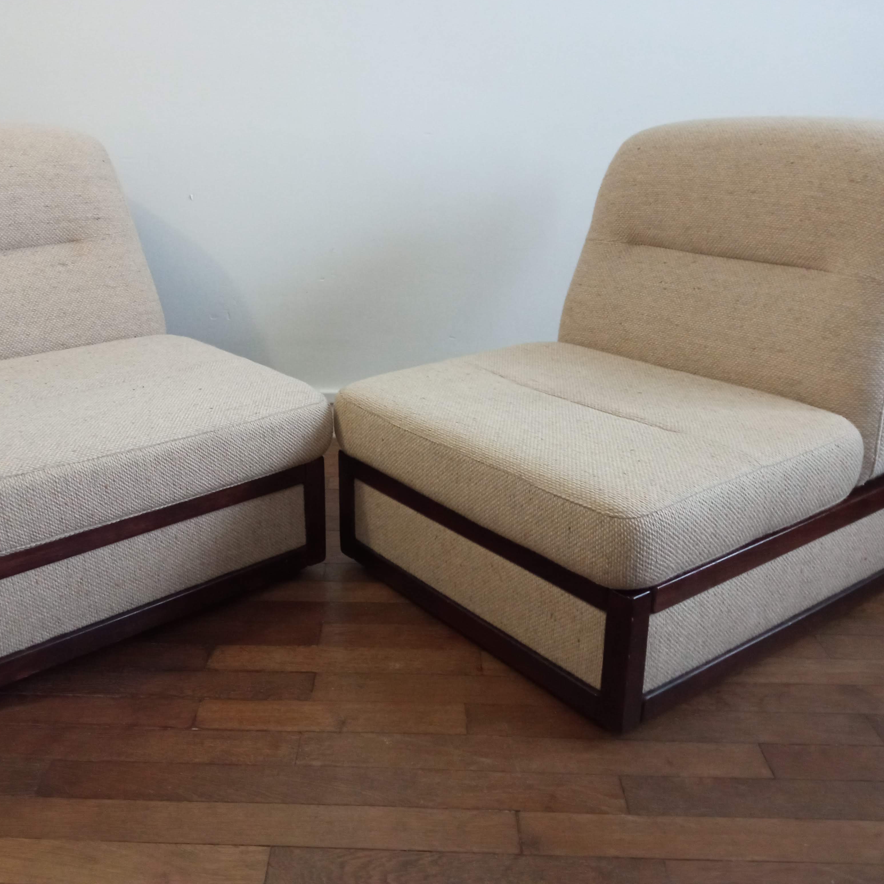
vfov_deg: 51.1
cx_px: 370
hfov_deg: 50.9
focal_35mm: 32
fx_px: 925
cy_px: 441
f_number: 2.2
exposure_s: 1/20
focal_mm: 3.79
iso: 1063
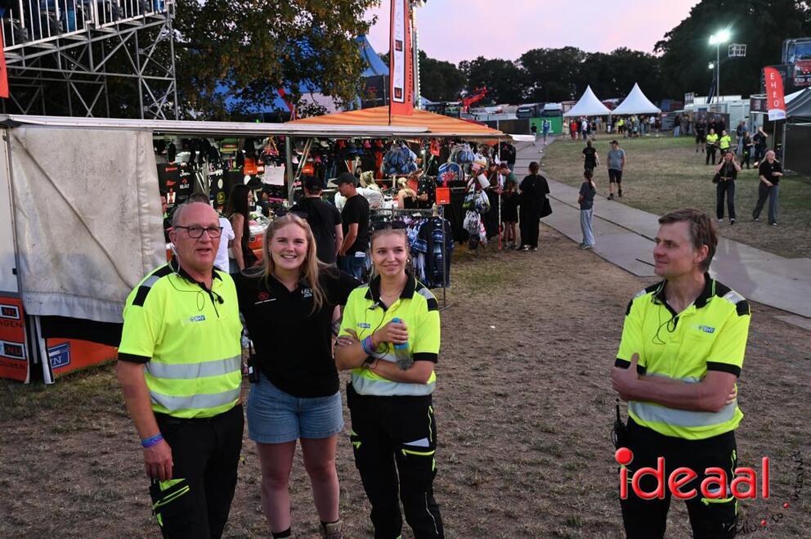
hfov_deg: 54.5
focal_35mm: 35
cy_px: 270
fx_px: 788
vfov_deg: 37.8
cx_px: 406
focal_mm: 35
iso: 640
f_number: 4
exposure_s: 1/60
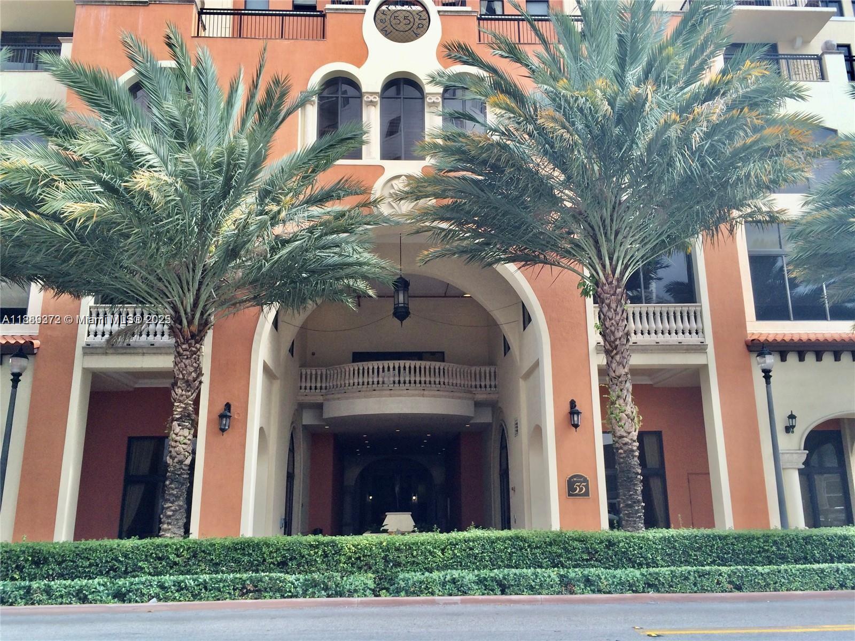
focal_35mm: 29
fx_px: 716
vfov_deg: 48.2
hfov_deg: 61.7
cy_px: 320
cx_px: 428
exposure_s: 1/391
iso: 32
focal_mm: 4.15
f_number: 2.2
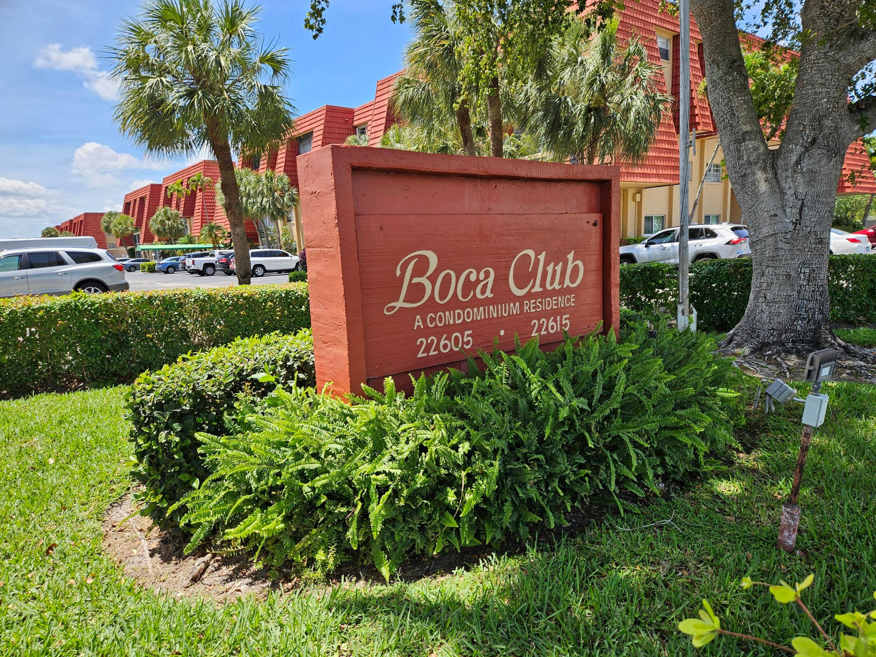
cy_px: 328
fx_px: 582
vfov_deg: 58.9
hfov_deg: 73.9
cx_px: 438
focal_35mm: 23
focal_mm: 5.4
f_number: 1.8
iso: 25
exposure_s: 1/679
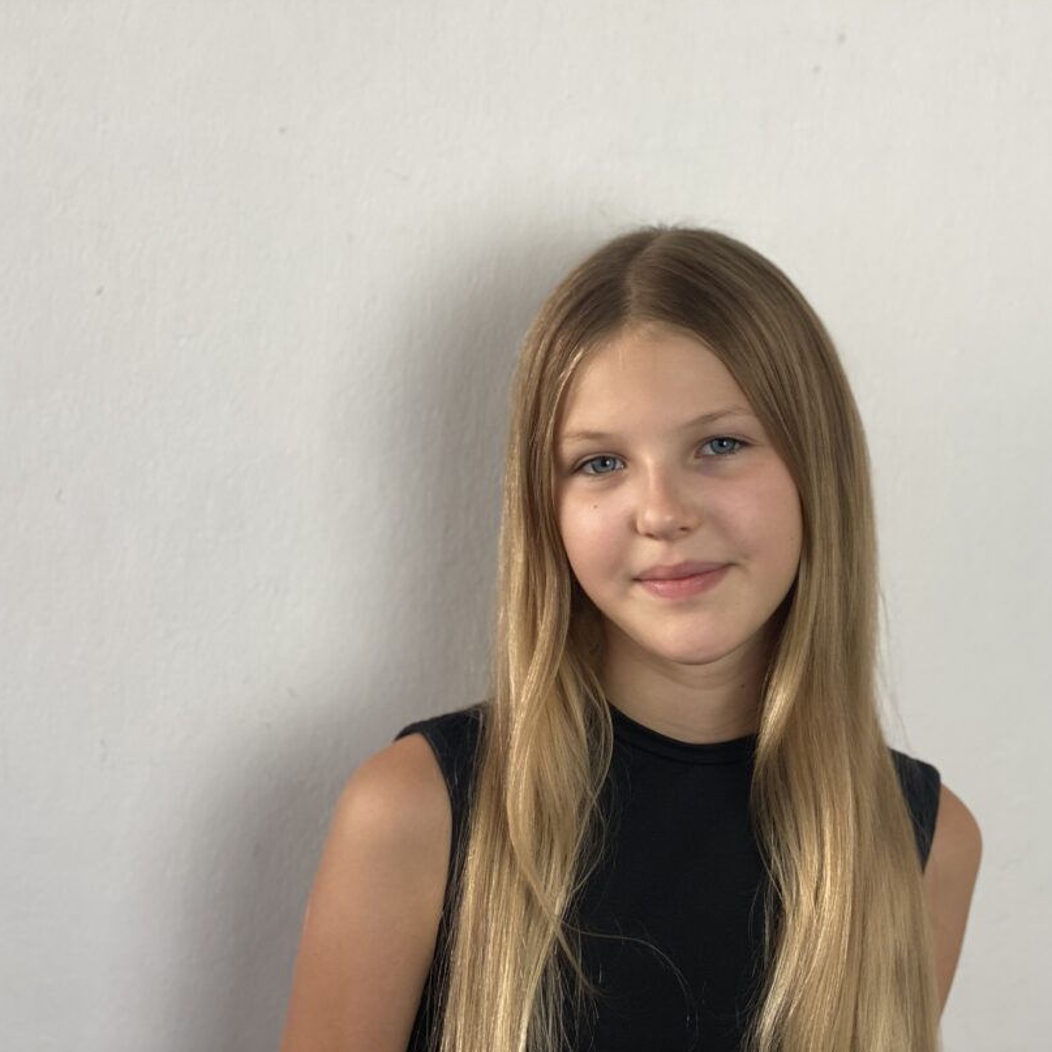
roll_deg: -1.6
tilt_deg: -3.9
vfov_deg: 27.7
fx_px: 2132
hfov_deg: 27.6
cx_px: 673
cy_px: 528
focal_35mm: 62
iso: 80
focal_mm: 6
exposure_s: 1/100
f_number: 2
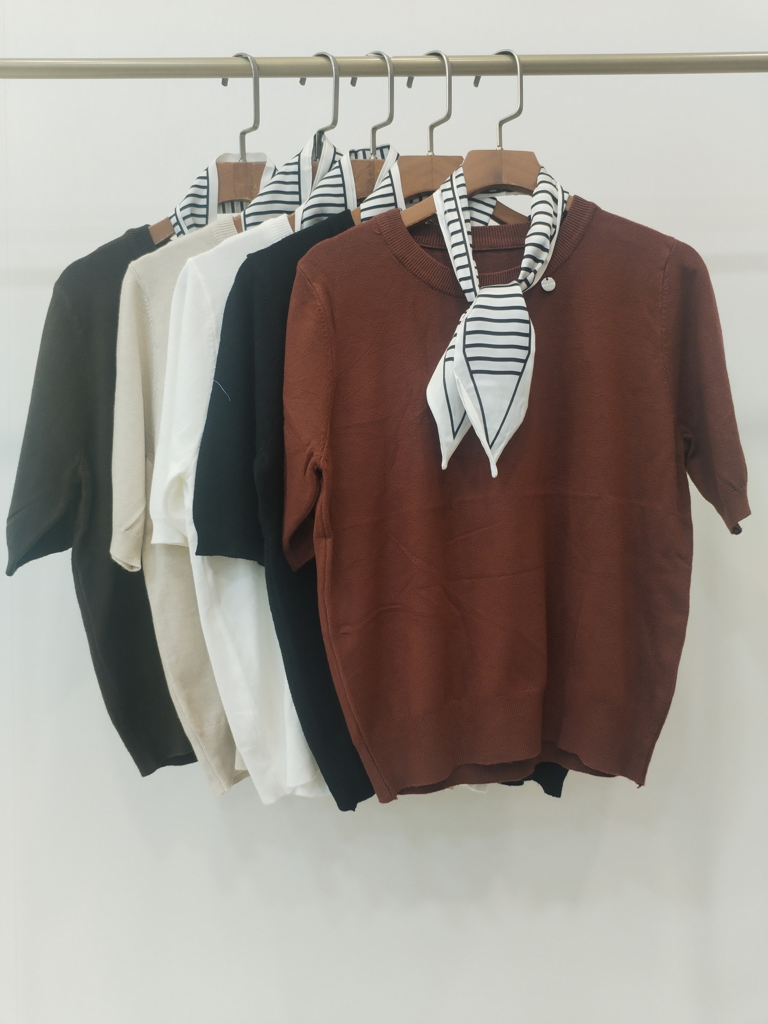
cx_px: 384
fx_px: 858
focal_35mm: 29
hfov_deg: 48.2
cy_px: 512
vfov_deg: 61.7
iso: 354
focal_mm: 4.75
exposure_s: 1/50
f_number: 1.8
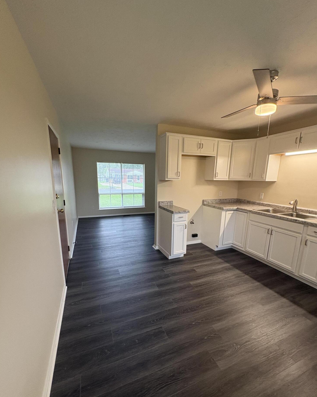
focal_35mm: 15
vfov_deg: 96.6
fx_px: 176
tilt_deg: -10.8
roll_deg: -0.9
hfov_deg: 84.0
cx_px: 158
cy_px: 215
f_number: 2.2
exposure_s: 1/60
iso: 250
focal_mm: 2.22
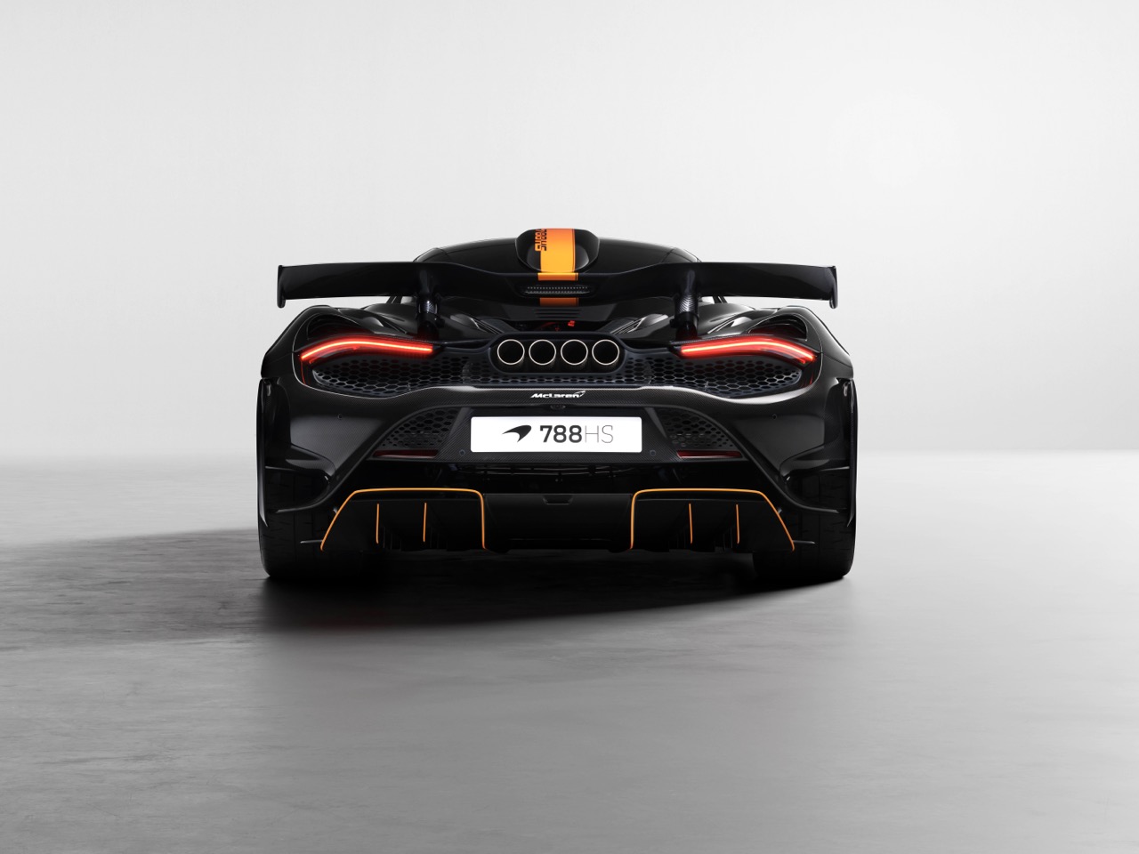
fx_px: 2863
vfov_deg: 17.0
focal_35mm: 87
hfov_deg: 22.5
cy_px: 427
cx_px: 570
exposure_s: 2
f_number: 16
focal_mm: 110
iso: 200
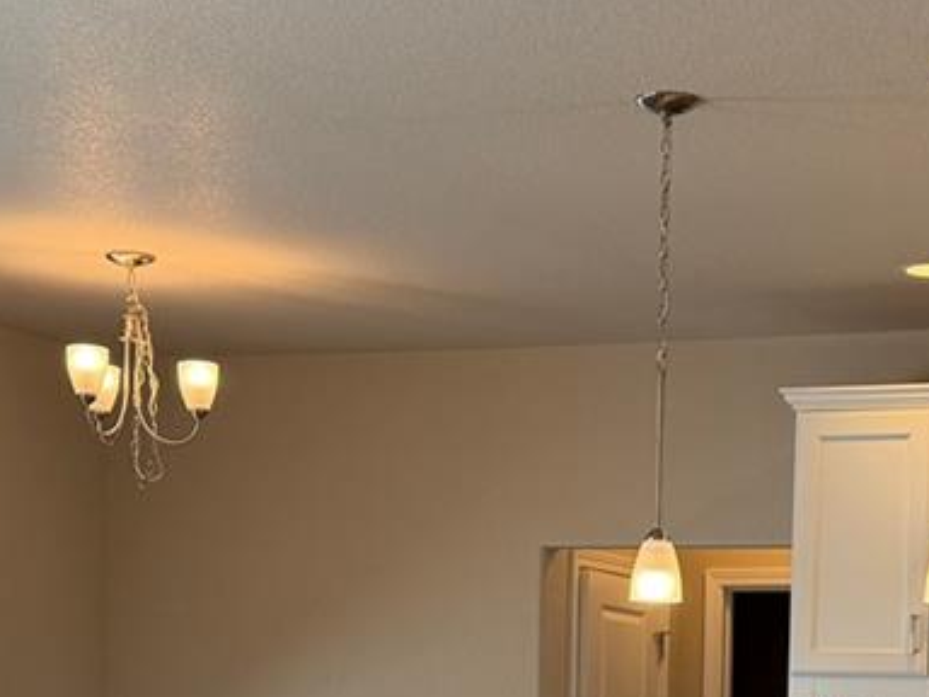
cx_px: 733
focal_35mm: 90
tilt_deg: -1.6
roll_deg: -0.5
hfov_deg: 21.5
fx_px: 2415
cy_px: 820
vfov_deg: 15.8
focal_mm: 6.76
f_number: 1.78
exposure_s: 1/211
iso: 125
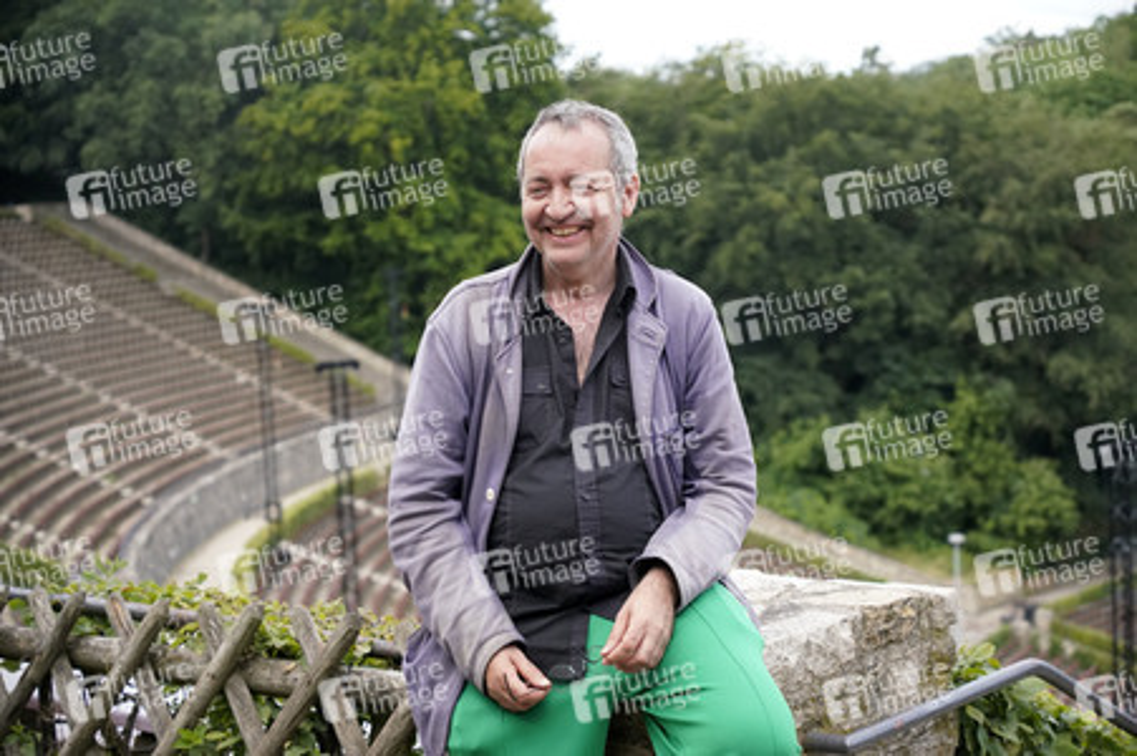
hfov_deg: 32.4
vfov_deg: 21.9
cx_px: 568
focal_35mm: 62
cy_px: 378
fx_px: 1957
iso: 2500
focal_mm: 62
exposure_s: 1/4000
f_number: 4
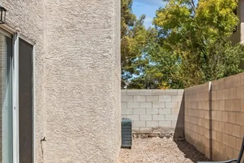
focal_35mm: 48
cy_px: 104
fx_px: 325
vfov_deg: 27.9
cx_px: 118
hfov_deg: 41.1
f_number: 8
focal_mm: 17
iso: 400
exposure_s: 1/8000
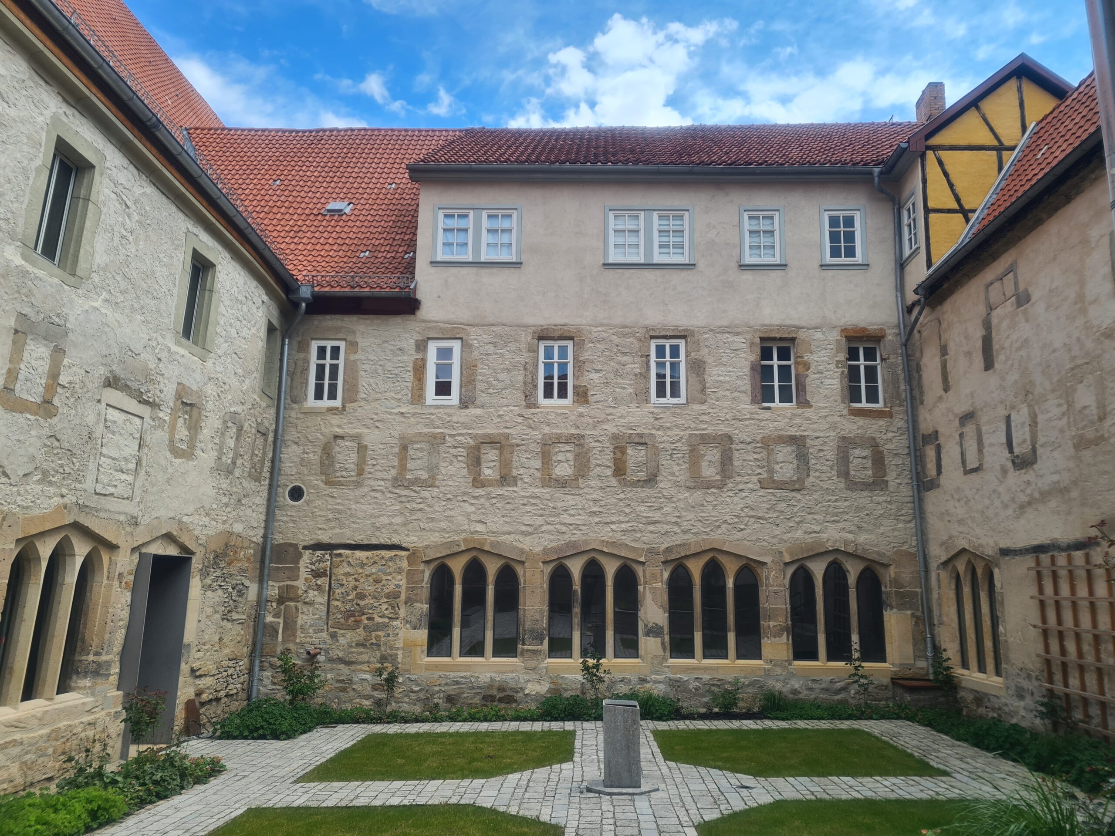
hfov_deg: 67.3
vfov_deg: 53.1
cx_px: 558
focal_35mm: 26
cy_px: 418
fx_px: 837
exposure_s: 1/1648
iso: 50
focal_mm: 5.4
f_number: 1.8
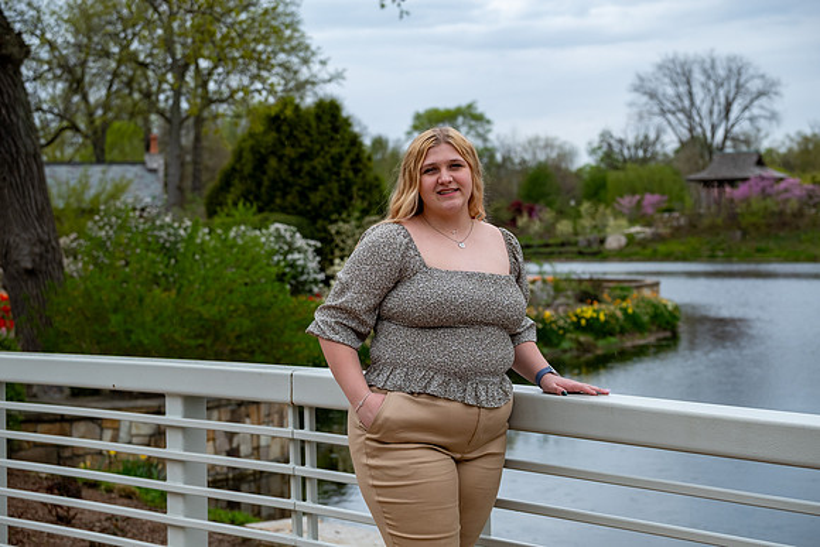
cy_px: 274
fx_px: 1709
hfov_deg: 27.0
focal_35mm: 75
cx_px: 410
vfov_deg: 18.2
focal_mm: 50
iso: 250
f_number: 4
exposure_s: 1/500
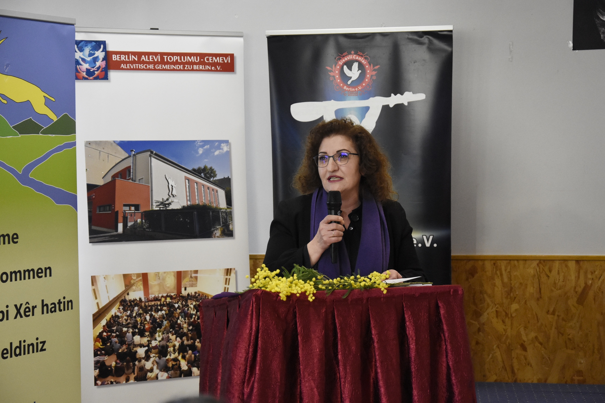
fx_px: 1462
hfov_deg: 23.4
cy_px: 202
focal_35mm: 87
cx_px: 302
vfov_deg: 15.7
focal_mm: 58
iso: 3200
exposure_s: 1/125
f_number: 5
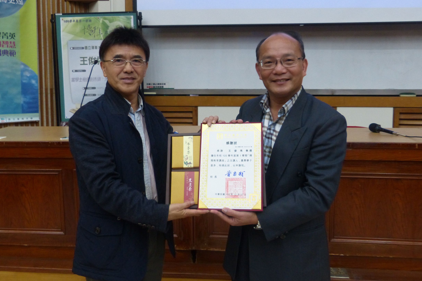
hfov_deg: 54.4
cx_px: 214
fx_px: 410
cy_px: 120
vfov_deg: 37.8
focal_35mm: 35
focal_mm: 5.9
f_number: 2.8
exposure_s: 1/60
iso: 400
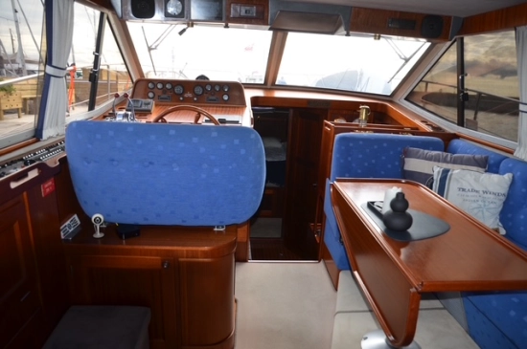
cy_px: 174
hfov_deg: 73.8
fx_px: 351
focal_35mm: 24
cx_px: 264
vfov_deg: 53.0
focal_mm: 16
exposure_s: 1/200
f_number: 3.5
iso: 180
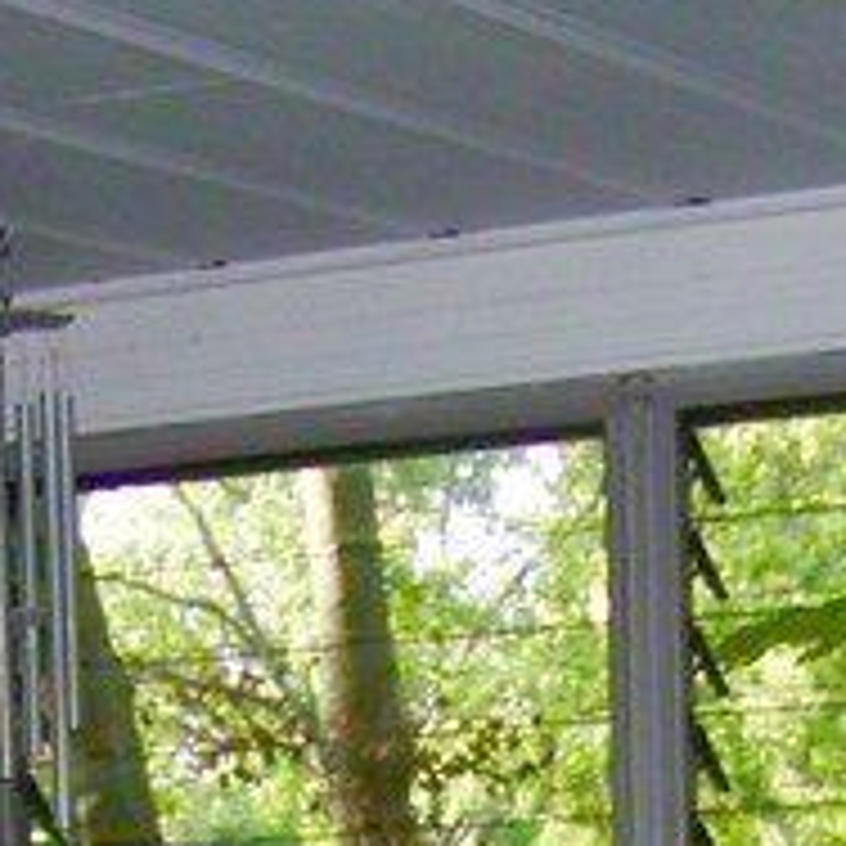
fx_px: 4783
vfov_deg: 9.7
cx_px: 598
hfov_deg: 10.1
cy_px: 1411
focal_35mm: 173
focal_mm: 6
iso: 100
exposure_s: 1/60
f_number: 2.7
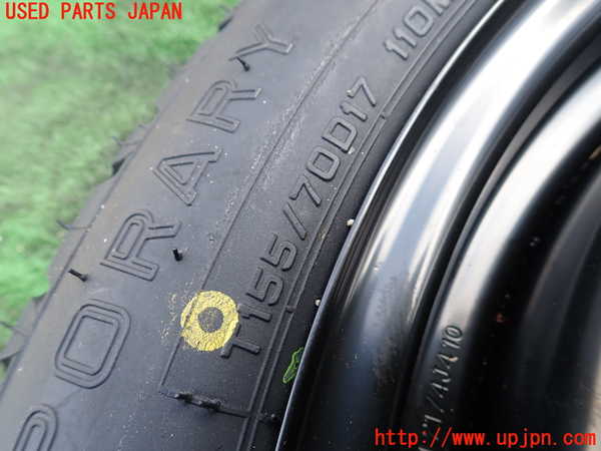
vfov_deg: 54.9
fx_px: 434
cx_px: 300
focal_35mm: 25
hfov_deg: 69.4
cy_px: 226
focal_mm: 4.5
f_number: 2.8
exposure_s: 1/60
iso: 100
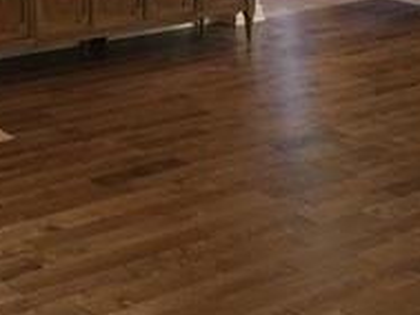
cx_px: 162
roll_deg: +1.0
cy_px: -104
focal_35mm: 98
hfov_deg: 20.0
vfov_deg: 14.4
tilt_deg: -5.8
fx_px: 1190
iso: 160
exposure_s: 1/30
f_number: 2.2
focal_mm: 4.15
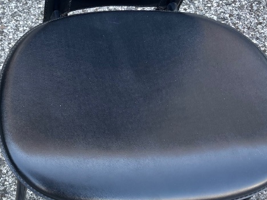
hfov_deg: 26.5
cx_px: -33
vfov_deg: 21.7
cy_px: 152
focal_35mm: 67
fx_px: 517
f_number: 1.6
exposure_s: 1/121
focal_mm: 5.96
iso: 40
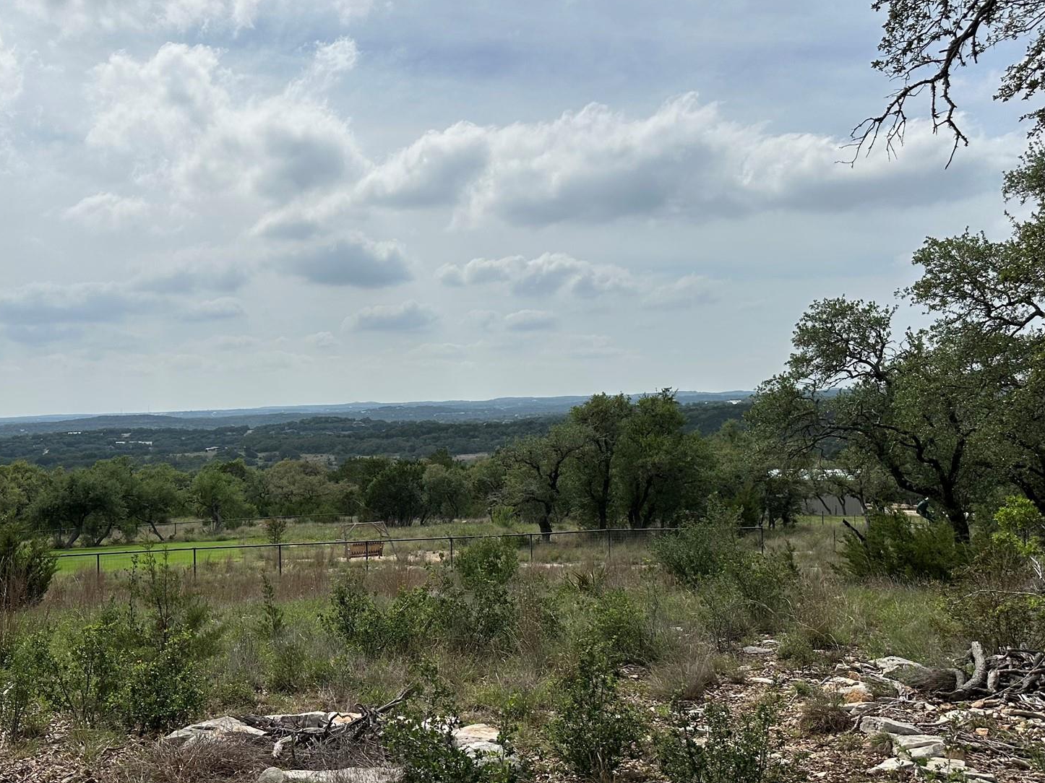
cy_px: 423
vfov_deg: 41.7
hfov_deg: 53.4
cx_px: 397
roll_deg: +1.1
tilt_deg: -0.5
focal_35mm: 34
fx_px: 1026
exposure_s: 1/12048
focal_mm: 6.86
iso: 80
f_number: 1.78
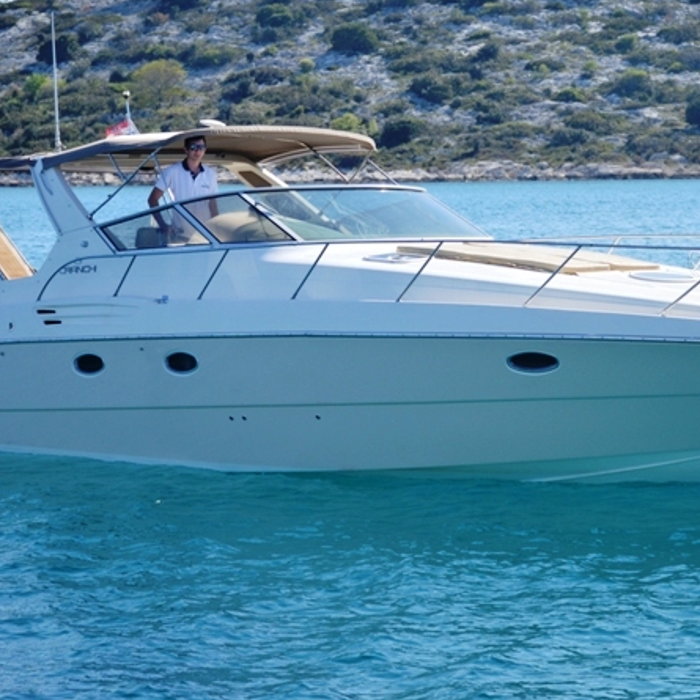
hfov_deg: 13.5
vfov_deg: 13.5
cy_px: 277
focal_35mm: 129
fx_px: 2951
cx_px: 448
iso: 100
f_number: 4.8
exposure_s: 1/500
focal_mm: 50
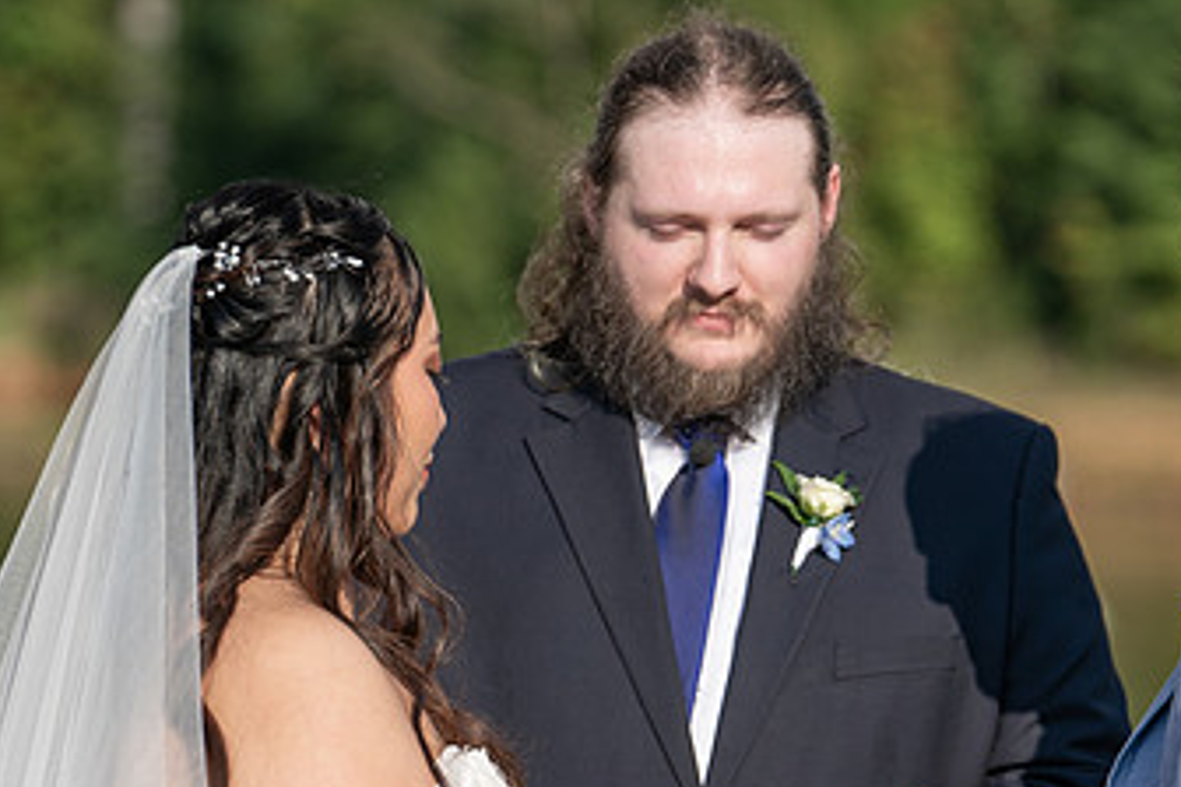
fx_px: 12104
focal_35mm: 369
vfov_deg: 3.7
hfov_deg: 5.6
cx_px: 634
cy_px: 623
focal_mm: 173
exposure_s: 1/1000
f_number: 4
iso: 100
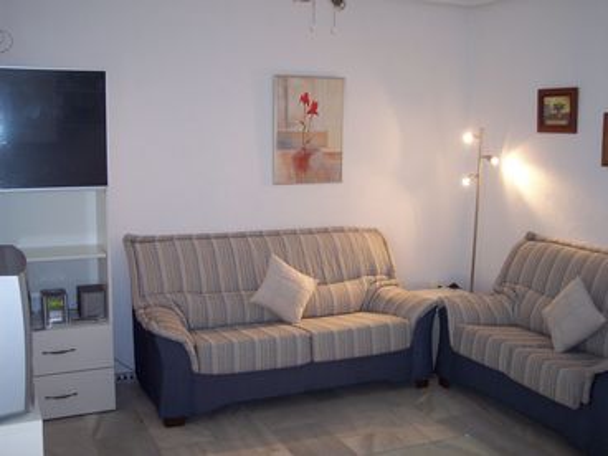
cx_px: 304
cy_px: 228
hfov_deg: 49.0
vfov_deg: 37.7
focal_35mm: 38
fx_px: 667
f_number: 2.8
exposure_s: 1/30
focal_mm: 8
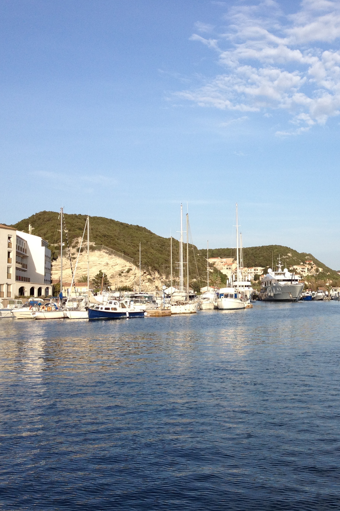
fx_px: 694
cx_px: 280
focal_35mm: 49
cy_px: 256
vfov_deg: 40.3
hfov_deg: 26.9
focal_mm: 4.28
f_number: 2.4
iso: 64
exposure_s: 1/1416
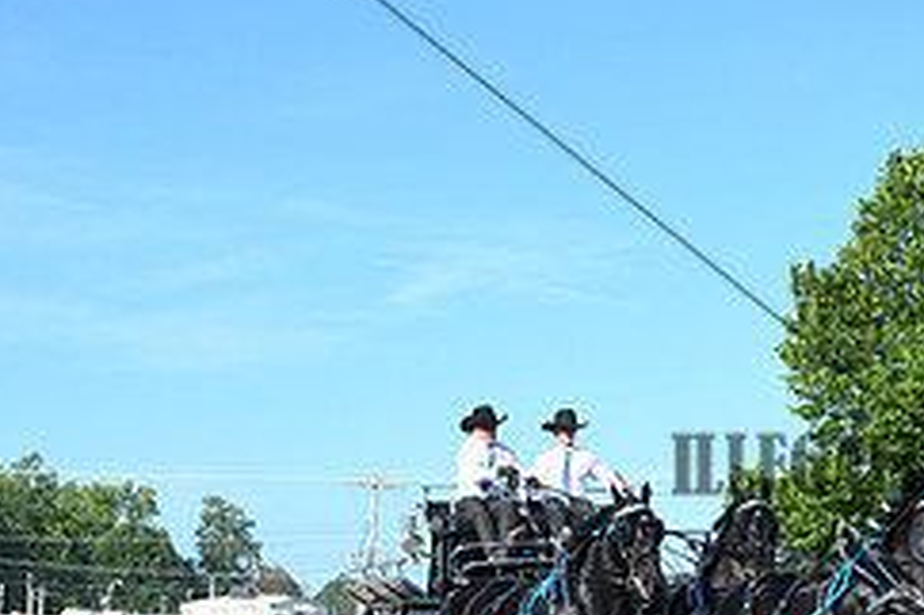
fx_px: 2770
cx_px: 1004
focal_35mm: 108
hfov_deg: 18.3
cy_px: 495
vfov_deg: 12.6
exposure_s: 1/1117
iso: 400
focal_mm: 30.5
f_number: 6.3
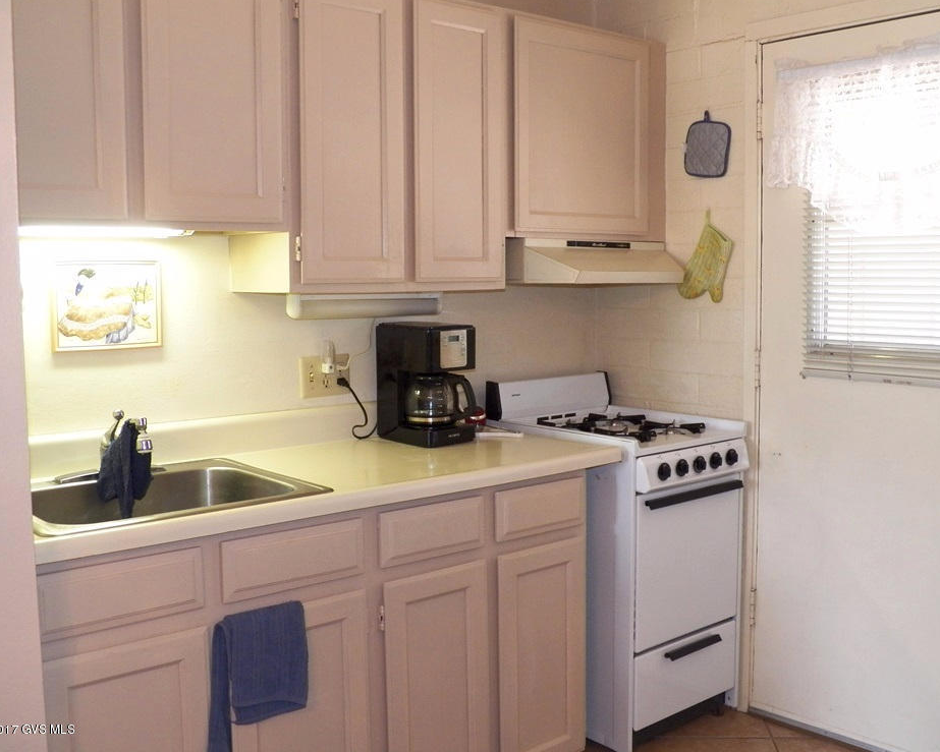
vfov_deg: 40.2
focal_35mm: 37
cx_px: 484
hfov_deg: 49.1
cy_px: 377
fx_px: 1030
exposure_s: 1/30
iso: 250
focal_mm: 6.3
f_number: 2.8
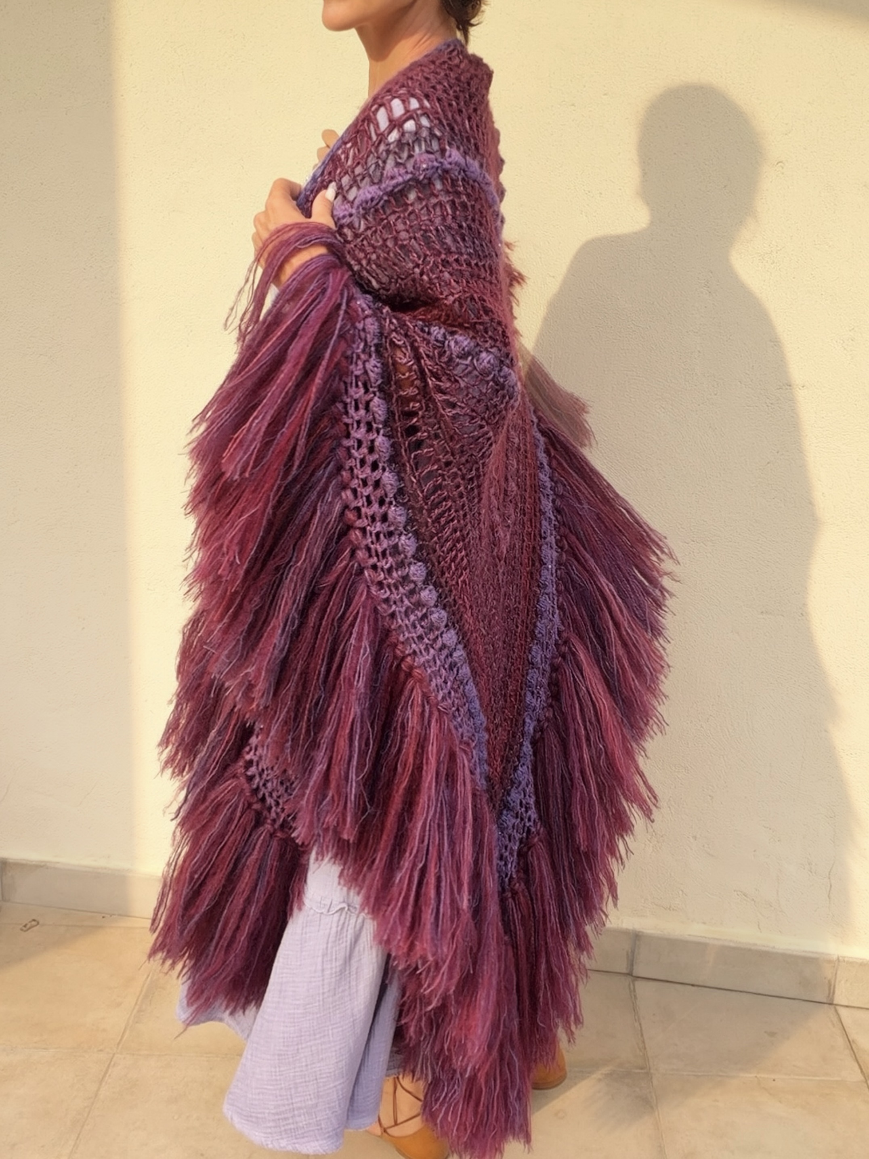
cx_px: 434
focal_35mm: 30
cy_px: 580
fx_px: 1004
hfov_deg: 46.8
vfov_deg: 60.0
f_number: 1.9
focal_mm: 2.71
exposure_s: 1/563
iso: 25
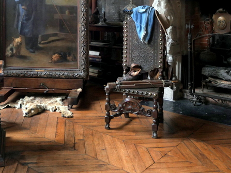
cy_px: 25
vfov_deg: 32.3
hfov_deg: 43.6
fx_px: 287
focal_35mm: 43
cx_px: 89
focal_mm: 12
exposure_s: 1/60
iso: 500
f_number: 3.5
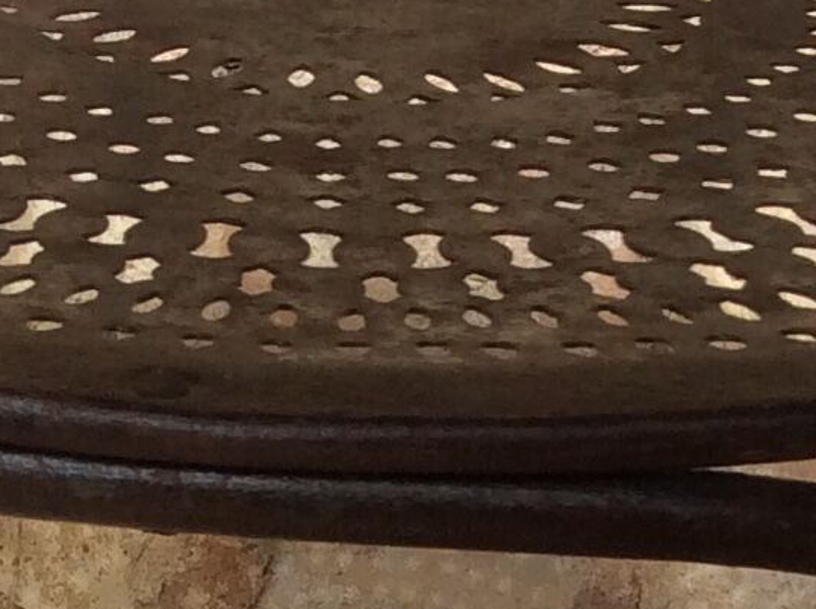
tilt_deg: -38.9
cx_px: 283
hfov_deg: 12.8
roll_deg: -3.8
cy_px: 1298
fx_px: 3623
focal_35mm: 154
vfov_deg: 8.9
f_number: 2.4
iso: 32
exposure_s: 1/629
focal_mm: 3.3
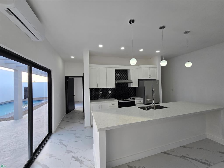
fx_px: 84
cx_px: 112
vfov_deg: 89.9
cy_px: 84
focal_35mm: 13
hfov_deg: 106.2
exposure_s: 1/151
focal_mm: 2.2
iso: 50
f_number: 2.2
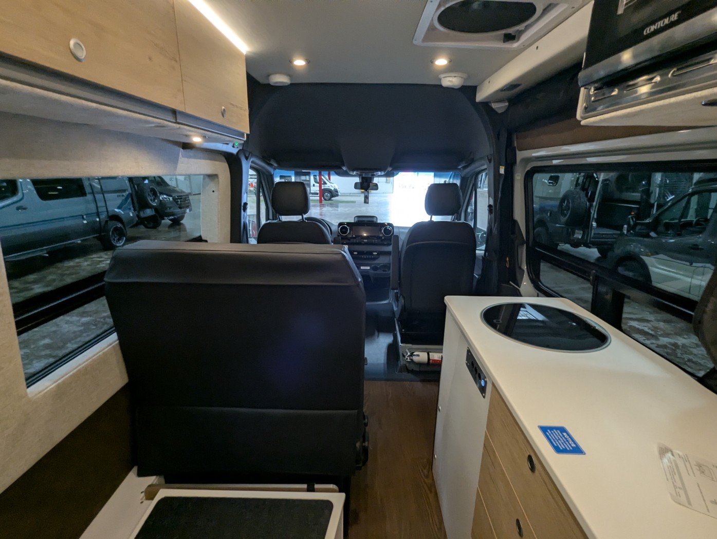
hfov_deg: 94.4
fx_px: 332
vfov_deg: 78.2
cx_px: 358
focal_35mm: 16
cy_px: 270
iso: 173
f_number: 2.2
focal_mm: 2.35
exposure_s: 1/38.5
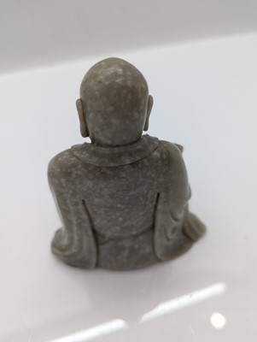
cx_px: 128
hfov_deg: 56.9
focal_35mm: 24
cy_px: 171
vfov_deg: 71.5
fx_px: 237
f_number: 1.85
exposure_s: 1/176
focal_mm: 6.81
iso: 100
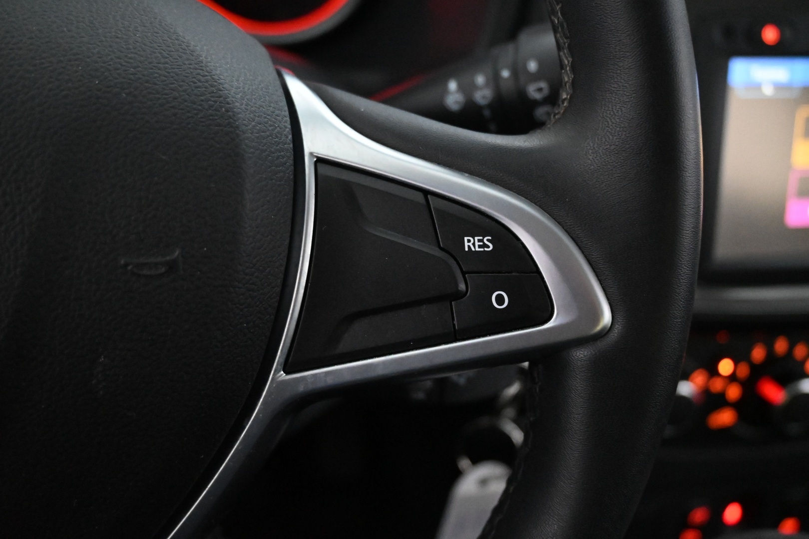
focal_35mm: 36
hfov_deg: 53.1
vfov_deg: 36.9
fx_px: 809
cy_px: 270
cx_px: 404
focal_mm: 24
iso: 8000
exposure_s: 1/40
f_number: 4.2
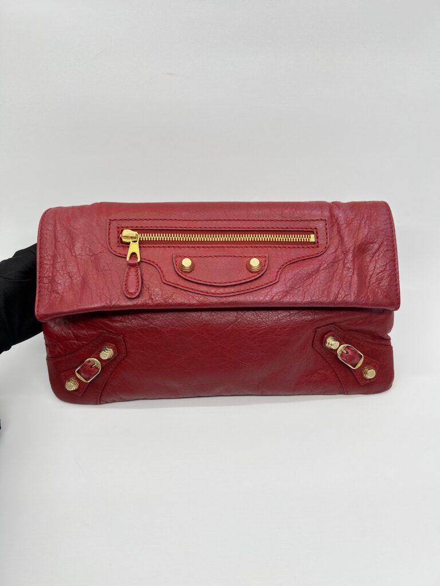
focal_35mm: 26
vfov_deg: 67.3
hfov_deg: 53.1
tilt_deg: -39.4
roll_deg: +1.7
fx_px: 441
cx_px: 220
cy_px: 293
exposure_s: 1/194
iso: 40
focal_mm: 5.7
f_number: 1.5
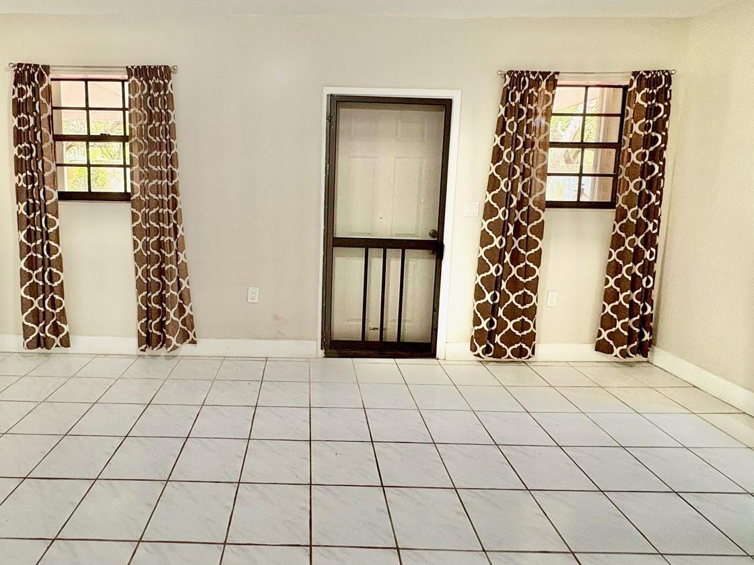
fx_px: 436
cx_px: 300
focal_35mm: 20
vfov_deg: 65.4
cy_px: 229
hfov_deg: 80.7
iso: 320
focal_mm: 2.22
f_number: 2.2
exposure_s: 1/60
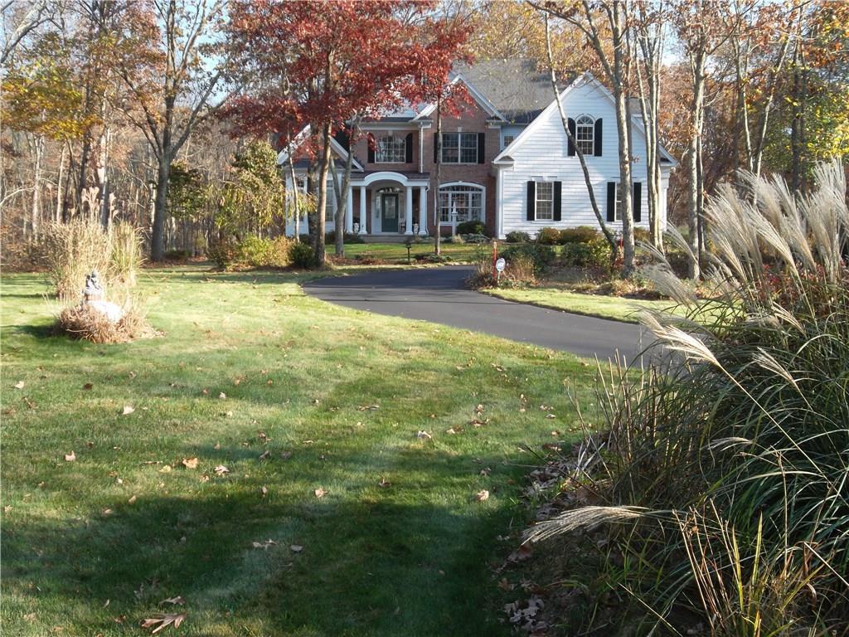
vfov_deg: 32.9
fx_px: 1079
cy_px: 318
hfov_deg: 42.9
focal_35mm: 44
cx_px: 424
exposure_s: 1/100
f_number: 4.5
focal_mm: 7.8
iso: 80
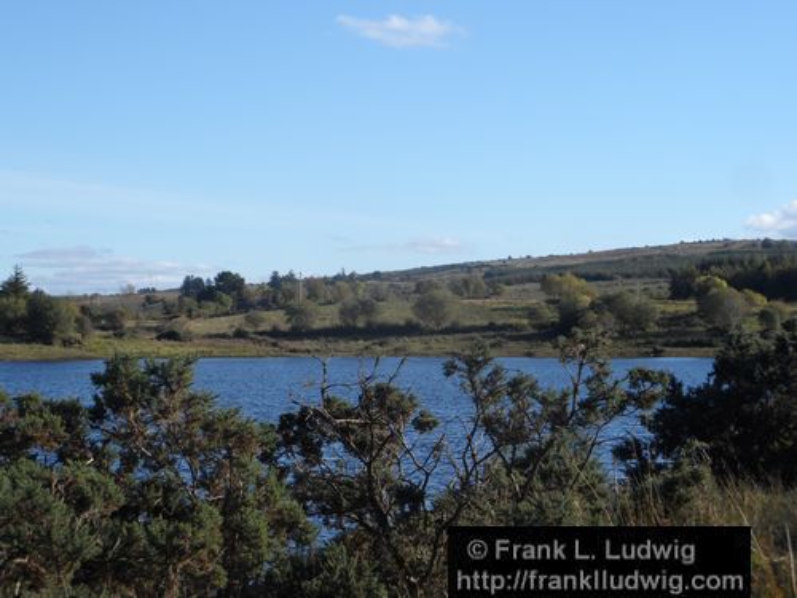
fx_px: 2026
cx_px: 398
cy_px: 299
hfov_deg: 22.3
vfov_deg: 16.8
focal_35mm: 88
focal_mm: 14.3
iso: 80
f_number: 4.5
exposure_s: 1/500
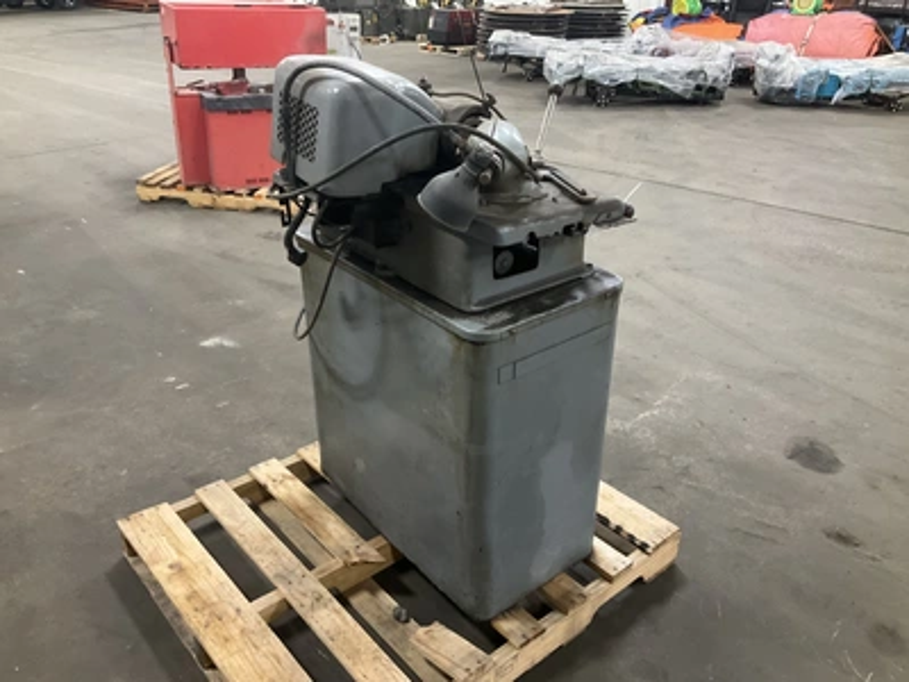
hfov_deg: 61.7
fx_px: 762
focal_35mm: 29
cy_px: 341
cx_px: 454
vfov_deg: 48.2
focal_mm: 3
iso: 250
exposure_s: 1/40
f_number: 1.8
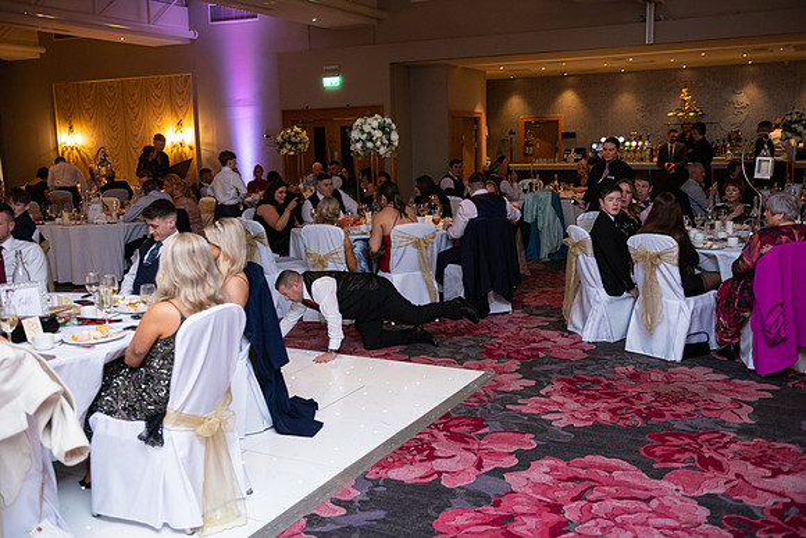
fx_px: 806
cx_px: 403
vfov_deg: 36.9
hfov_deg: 53.1
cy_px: 269
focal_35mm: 36
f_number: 3.5
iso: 1000
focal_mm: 36
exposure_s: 1/160
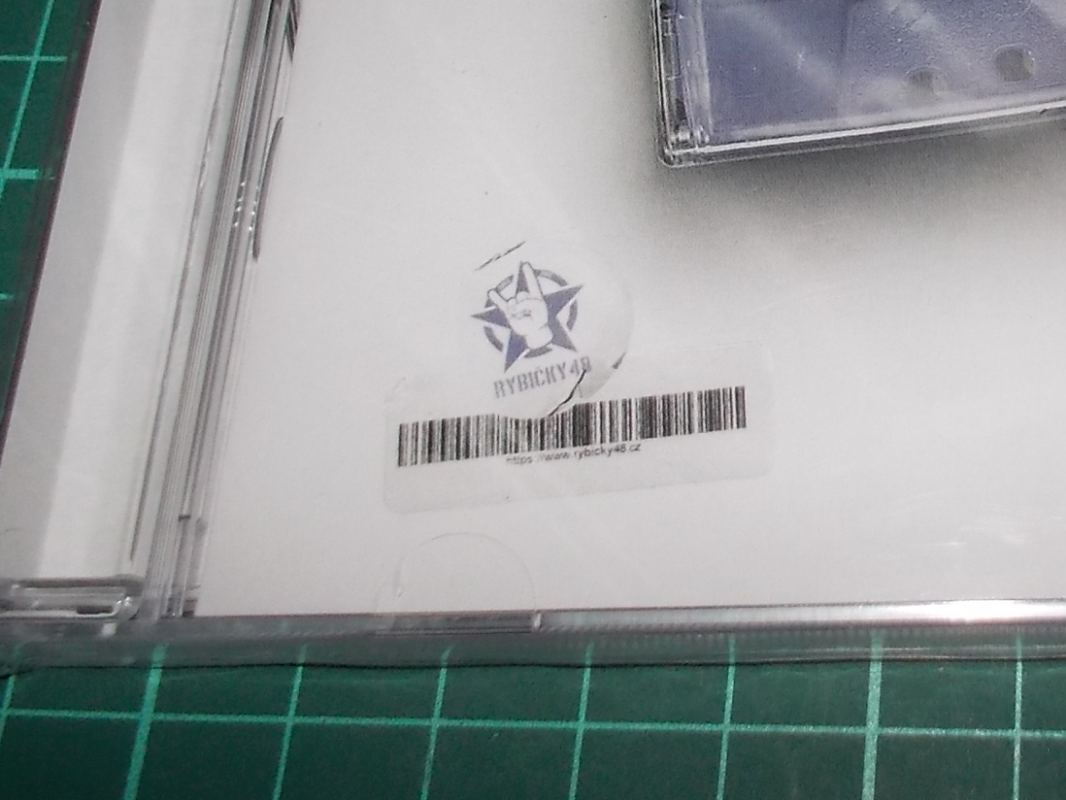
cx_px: 1025
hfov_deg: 30.3
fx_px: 1848
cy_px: 19
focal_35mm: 60
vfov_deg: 23.5
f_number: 3.3
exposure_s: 1/30
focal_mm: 4.1
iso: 200
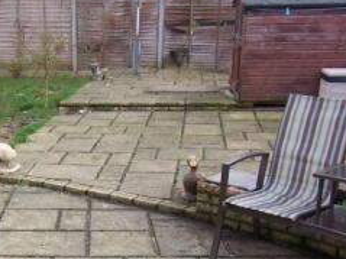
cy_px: 209
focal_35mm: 56
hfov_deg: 33.2
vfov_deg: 25.6
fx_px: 559
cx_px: 62
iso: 64
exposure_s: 1/125
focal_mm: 3.8
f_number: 2.8
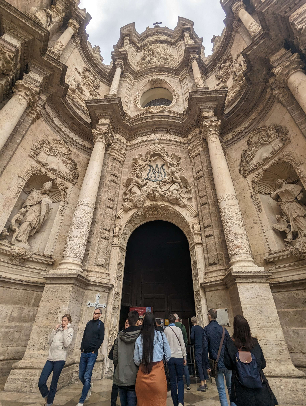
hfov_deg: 78.2
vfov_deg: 94.4
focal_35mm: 16
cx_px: 153
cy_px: 203
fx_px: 188
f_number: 2.2
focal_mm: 2.35
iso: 35
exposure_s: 1/1009
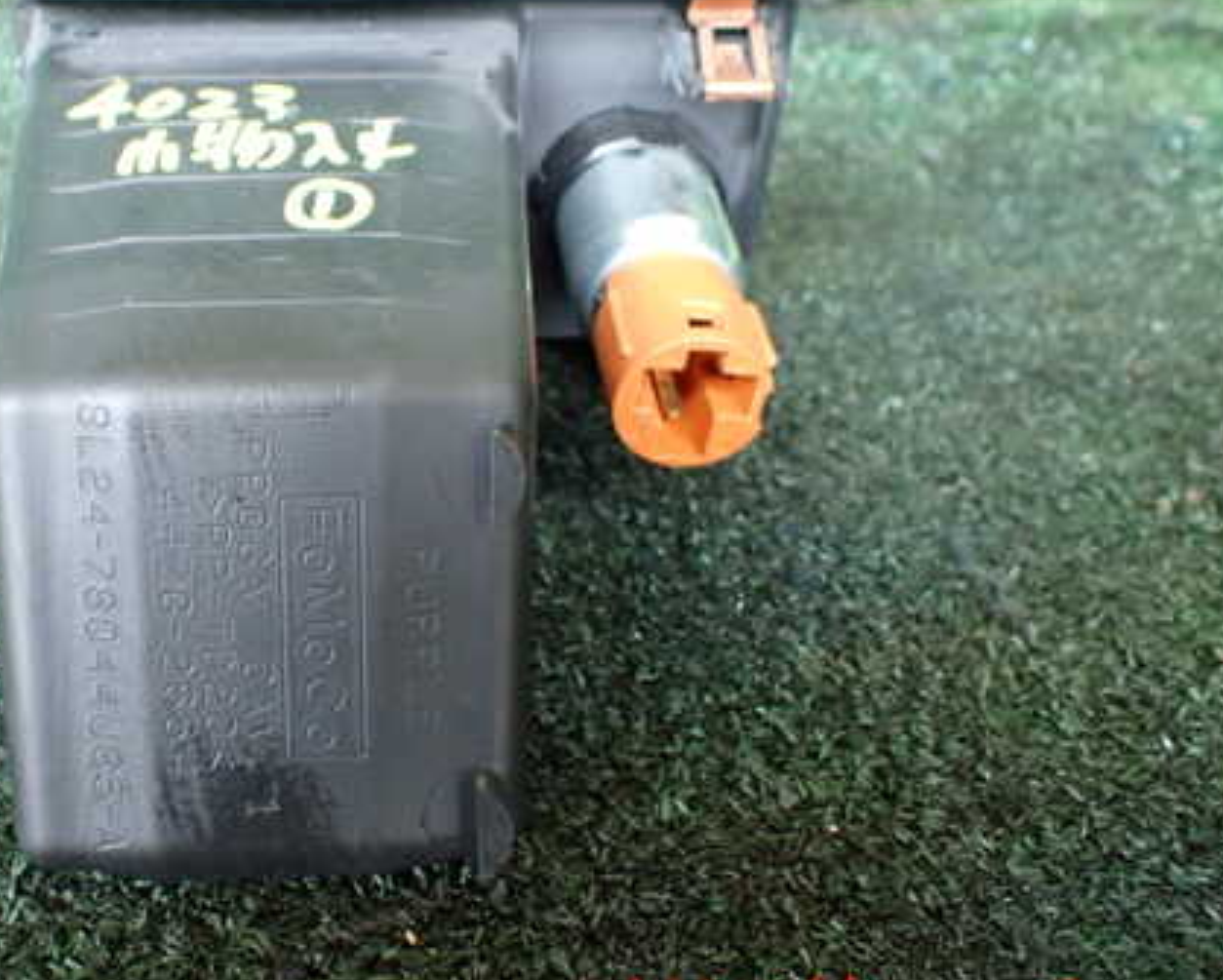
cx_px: 413
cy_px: 386
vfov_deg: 35.6
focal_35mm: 42
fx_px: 1521
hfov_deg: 43.2
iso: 640
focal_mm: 5.4
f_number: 2.3
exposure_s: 1/125
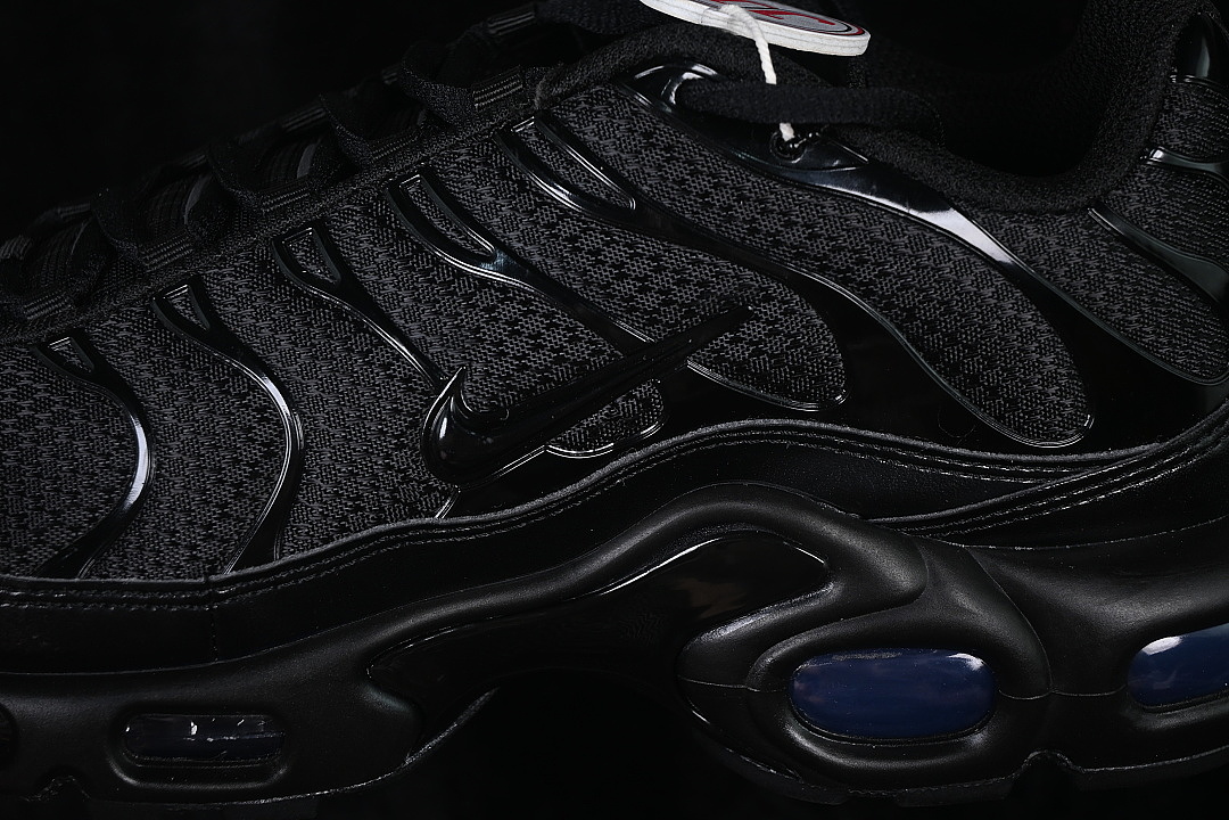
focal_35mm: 75
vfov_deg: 18.2
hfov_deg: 27.0
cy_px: 410
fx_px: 2560
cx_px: 614
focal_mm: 50
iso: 160
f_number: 6.3
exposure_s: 1/50
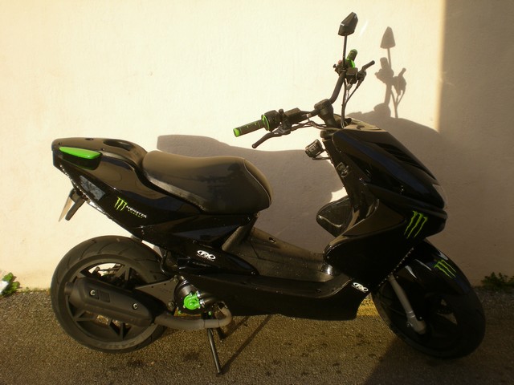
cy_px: 192
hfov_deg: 42.9
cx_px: 257
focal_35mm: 44
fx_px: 653
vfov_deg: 32.9
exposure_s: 1/181
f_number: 4.9
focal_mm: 7.4
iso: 50
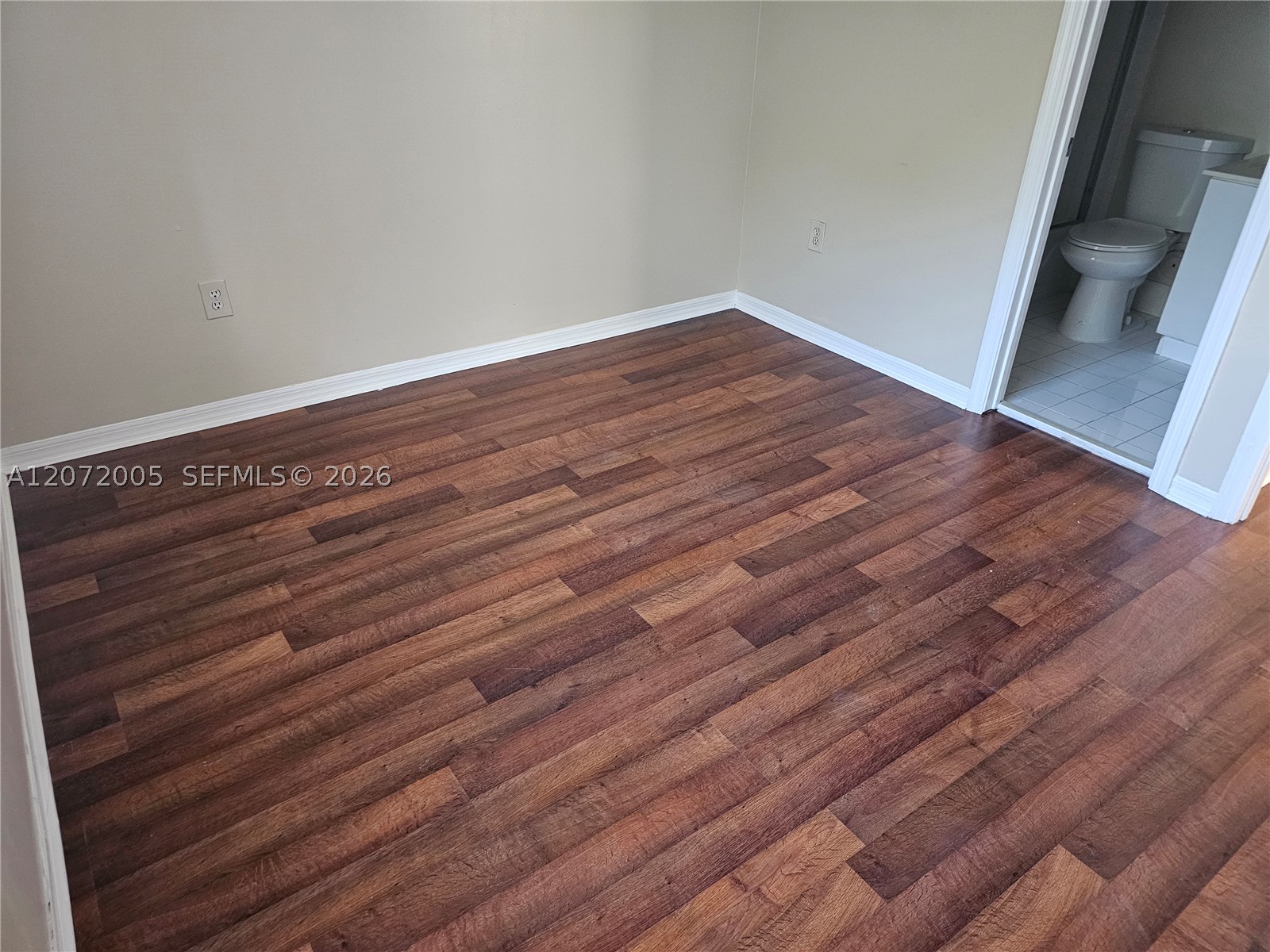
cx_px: 635
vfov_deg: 58.9
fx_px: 844
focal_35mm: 23
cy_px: 476
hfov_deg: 73.9
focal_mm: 6.3
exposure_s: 1/30
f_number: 1.7
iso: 640
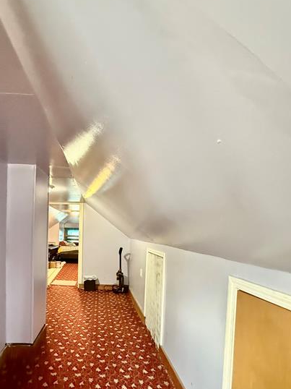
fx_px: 224
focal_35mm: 20
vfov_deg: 80.2
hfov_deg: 64.3
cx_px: 98
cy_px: 244
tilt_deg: -2.3
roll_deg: -2.2
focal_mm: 2.22
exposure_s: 1/60
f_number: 2.2
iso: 1250
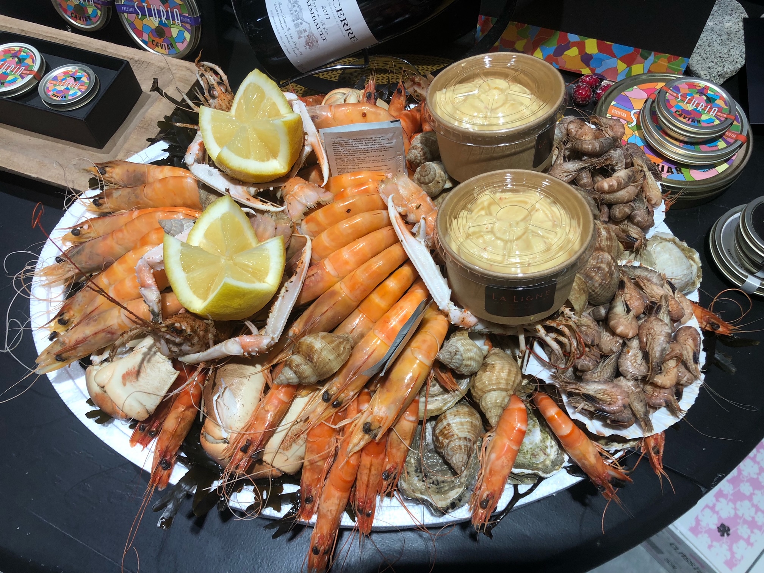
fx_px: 618
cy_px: 286
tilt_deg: -61.1
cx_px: 382
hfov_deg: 63.4
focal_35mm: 28
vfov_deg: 49.7
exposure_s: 1/100
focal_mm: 3.99
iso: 32
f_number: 1.8
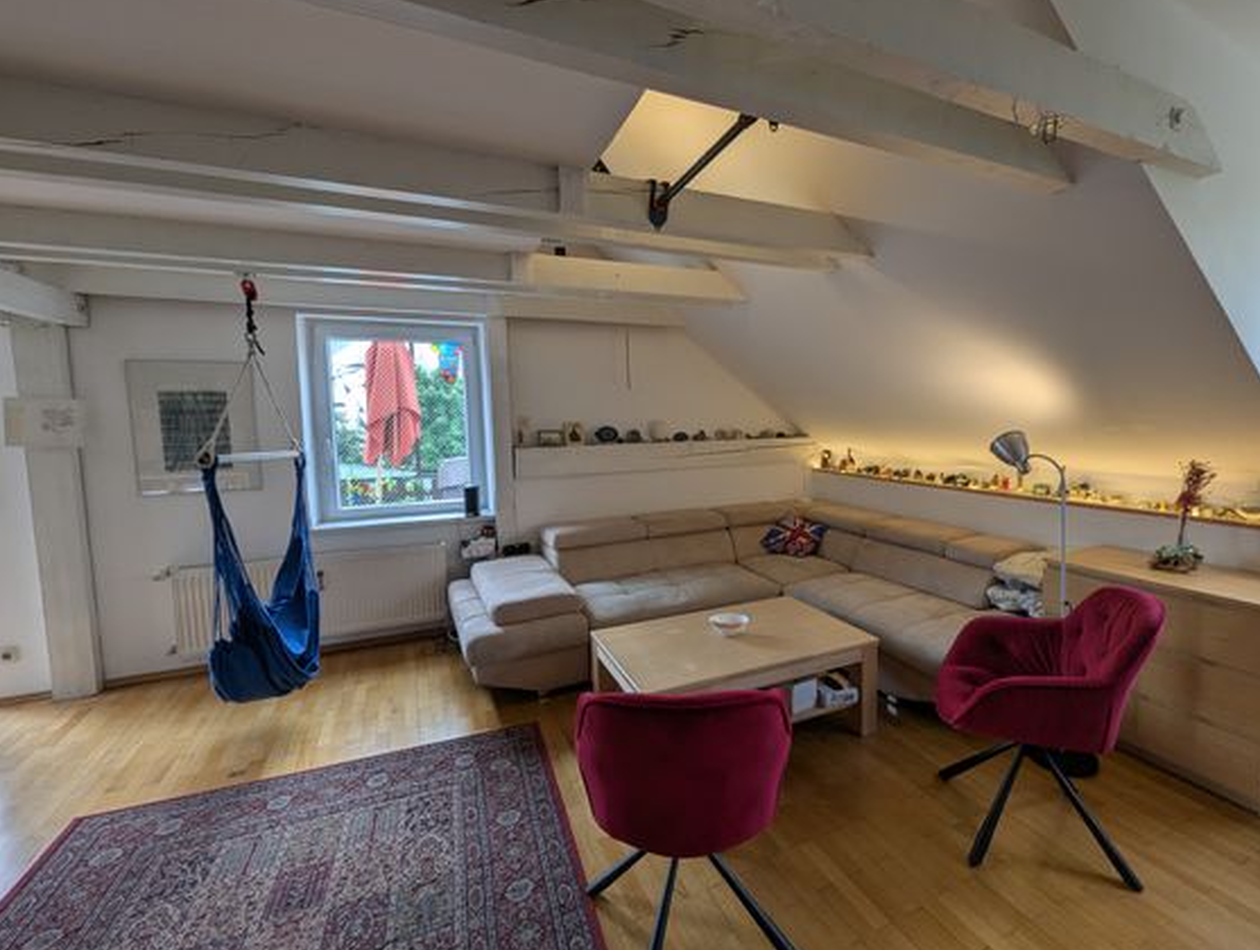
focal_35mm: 14
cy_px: 459
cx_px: 676
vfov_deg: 85.8
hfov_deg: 101.8
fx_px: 511
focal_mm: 1.95
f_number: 2.2
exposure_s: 1/100
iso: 48
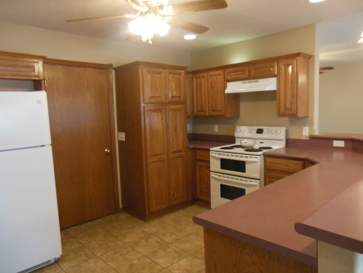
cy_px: 136
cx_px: 182
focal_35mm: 25
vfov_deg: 54.9
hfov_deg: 69.4
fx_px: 262
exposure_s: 1/40
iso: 400
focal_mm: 4.5
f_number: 3.2
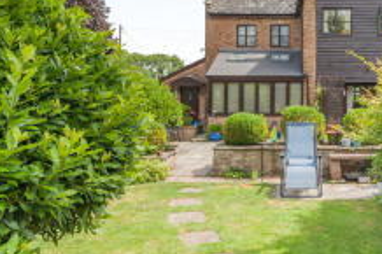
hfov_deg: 52.1
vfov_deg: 37.4
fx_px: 371
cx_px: 286
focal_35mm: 35
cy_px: 83
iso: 100
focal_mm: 16
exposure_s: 1/80
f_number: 11
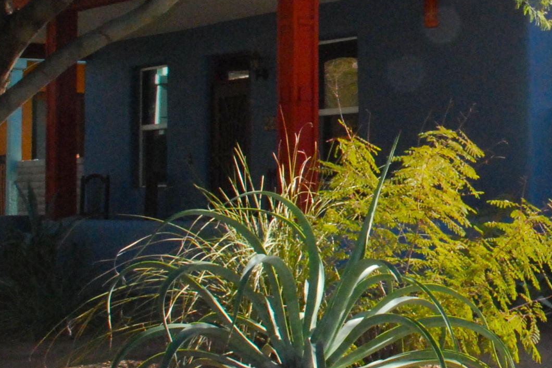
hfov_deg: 22.7
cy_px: 52
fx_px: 1303
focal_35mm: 85
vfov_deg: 15.9
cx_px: 594
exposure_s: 1/200
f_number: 22
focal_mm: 20
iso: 1600
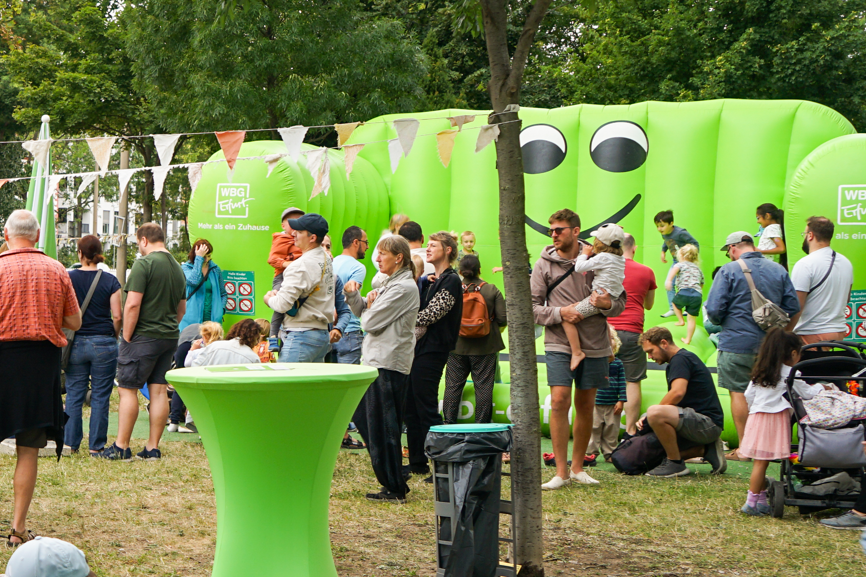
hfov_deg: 27.7
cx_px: -60
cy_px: 360
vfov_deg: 20.3
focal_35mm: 67
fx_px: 1612
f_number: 5
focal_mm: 30
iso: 200
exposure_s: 1/60
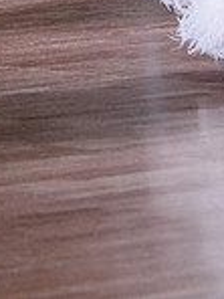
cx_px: 332
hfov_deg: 2.0
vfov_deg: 2.6
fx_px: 6488
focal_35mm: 752
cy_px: -285
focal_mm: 200
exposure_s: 1/400
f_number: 5.6
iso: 10000
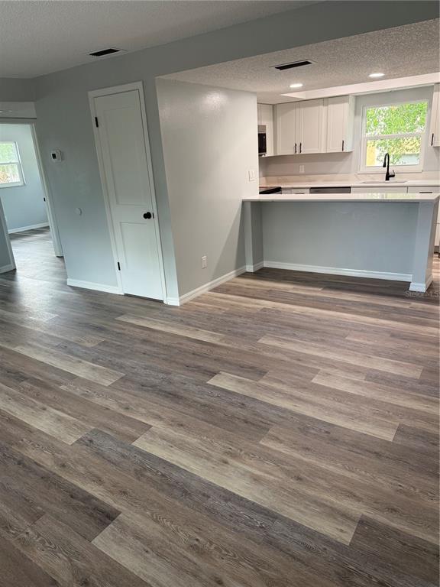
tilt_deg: -19.0
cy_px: 294
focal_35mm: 24
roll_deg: +2.9
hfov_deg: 56.8
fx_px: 407
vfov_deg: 71.6
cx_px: 220
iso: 160
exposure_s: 1/120
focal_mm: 6.76
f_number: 1.78
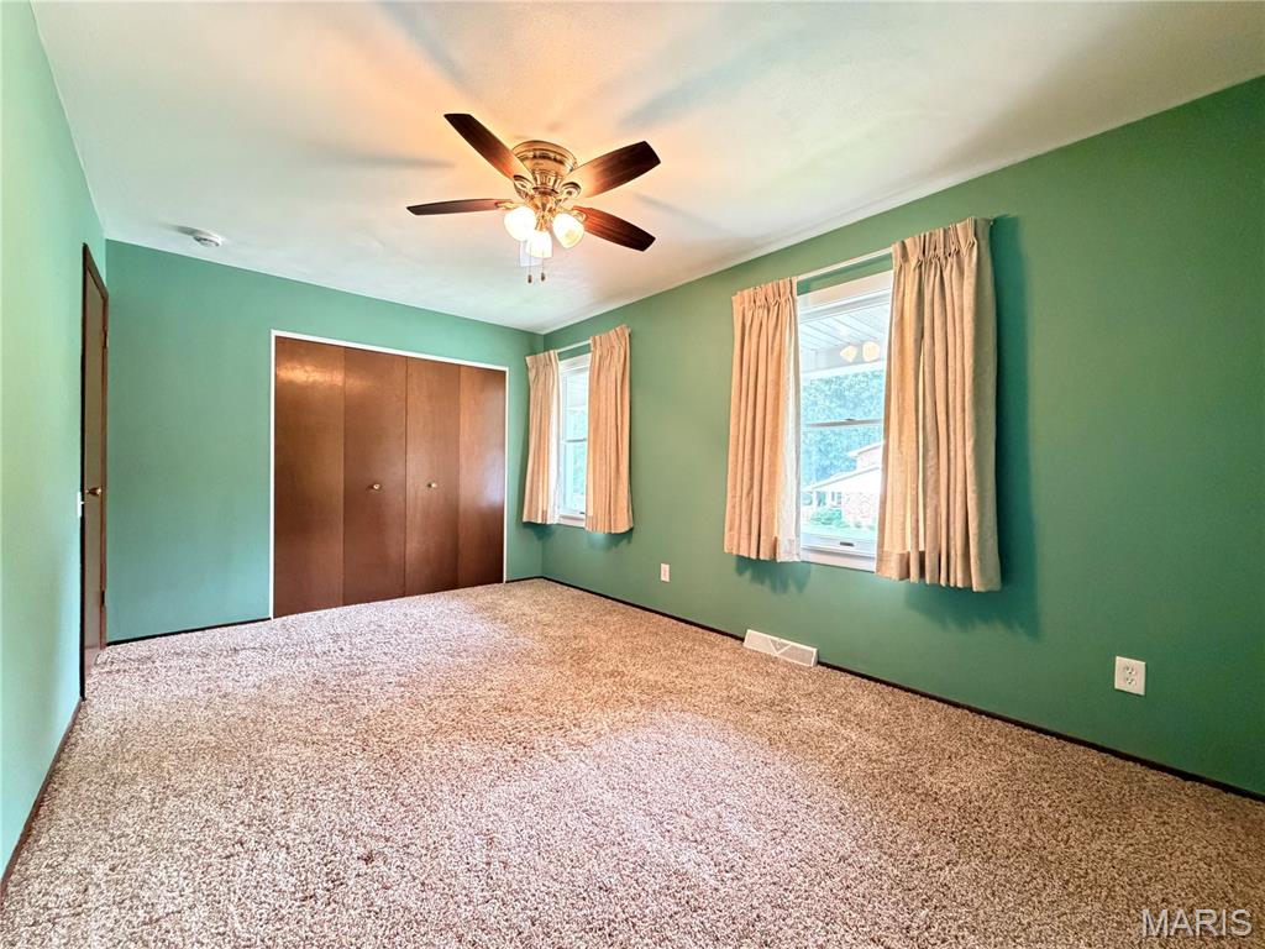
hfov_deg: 102.1
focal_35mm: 14
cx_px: 632
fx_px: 512
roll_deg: -0.3
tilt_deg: -0.7
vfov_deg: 85.7
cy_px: 474
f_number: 2.2
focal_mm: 2.22
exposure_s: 1/60
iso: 640
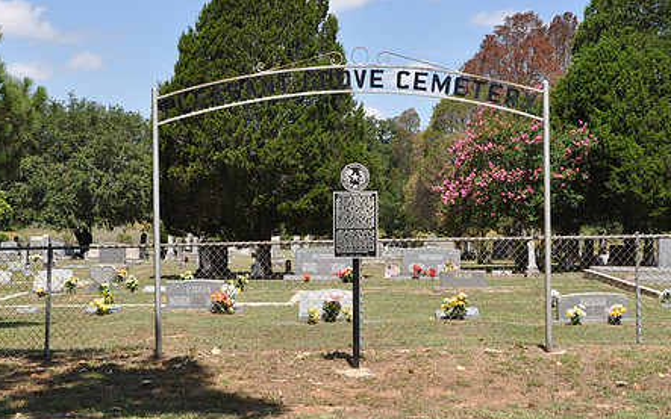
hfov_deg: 38.8
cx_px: 371
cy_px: 193
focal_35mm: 52
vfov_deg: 24.9
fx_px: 951
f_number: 8
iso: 200
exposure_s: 1/250
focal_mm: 26
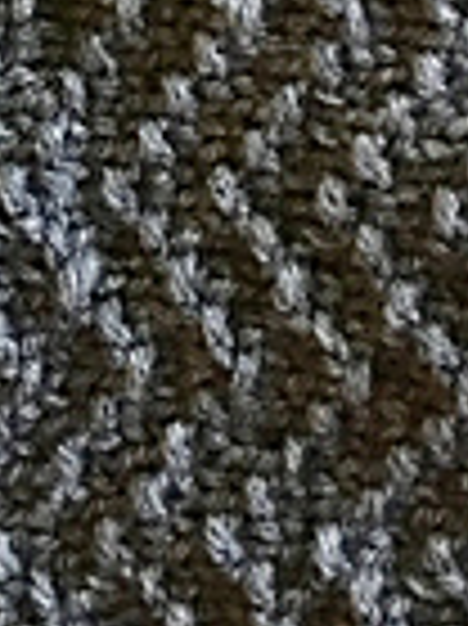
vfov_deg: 13.7
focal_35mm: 134
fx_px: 2419
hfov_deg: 10.7
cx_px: -184
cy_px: -369
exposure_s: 1/4
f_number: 2.2
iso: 125
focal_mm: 4.15
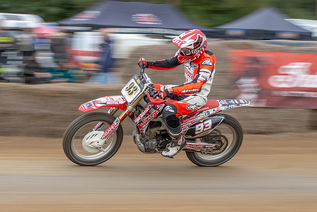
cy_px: 85
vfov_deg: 10.9
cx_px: 142
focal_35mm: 125
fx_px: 1103
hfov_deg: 16.3
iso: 320
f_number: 8
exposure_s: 1/125
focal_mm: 66
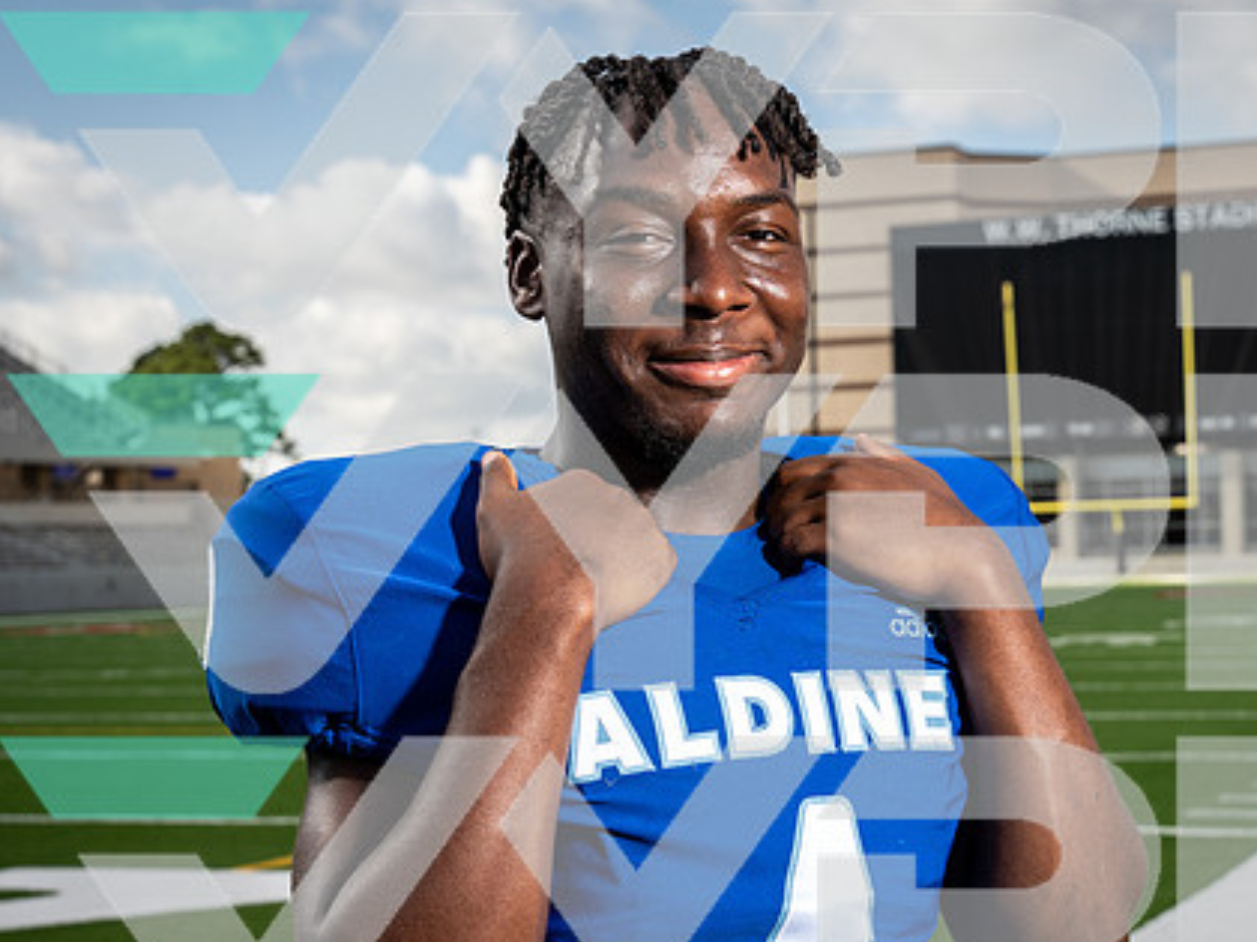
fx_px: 2796
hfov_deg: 25.3
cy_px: 534
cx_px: 769
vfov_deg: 19.1
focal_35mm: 77
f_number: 8
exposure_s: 1/250
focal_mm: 58
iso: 125
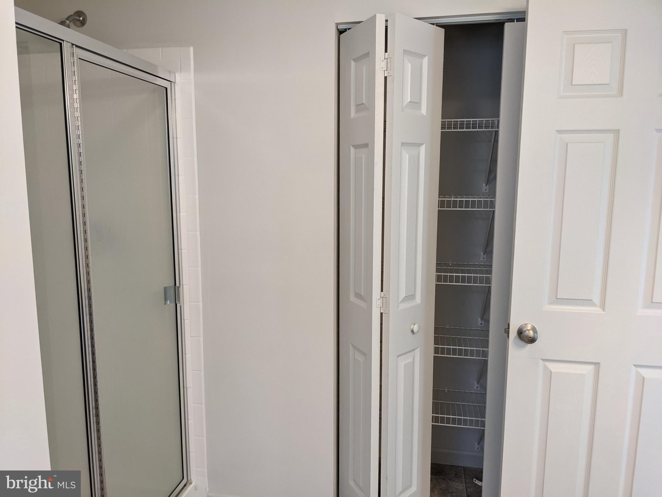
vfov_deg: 51.4
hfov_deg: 65.3
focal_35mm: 27
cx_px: 331
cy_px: 248
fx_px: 516
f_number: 1.73
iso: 382
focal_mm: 4.38
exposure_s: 1/99.9
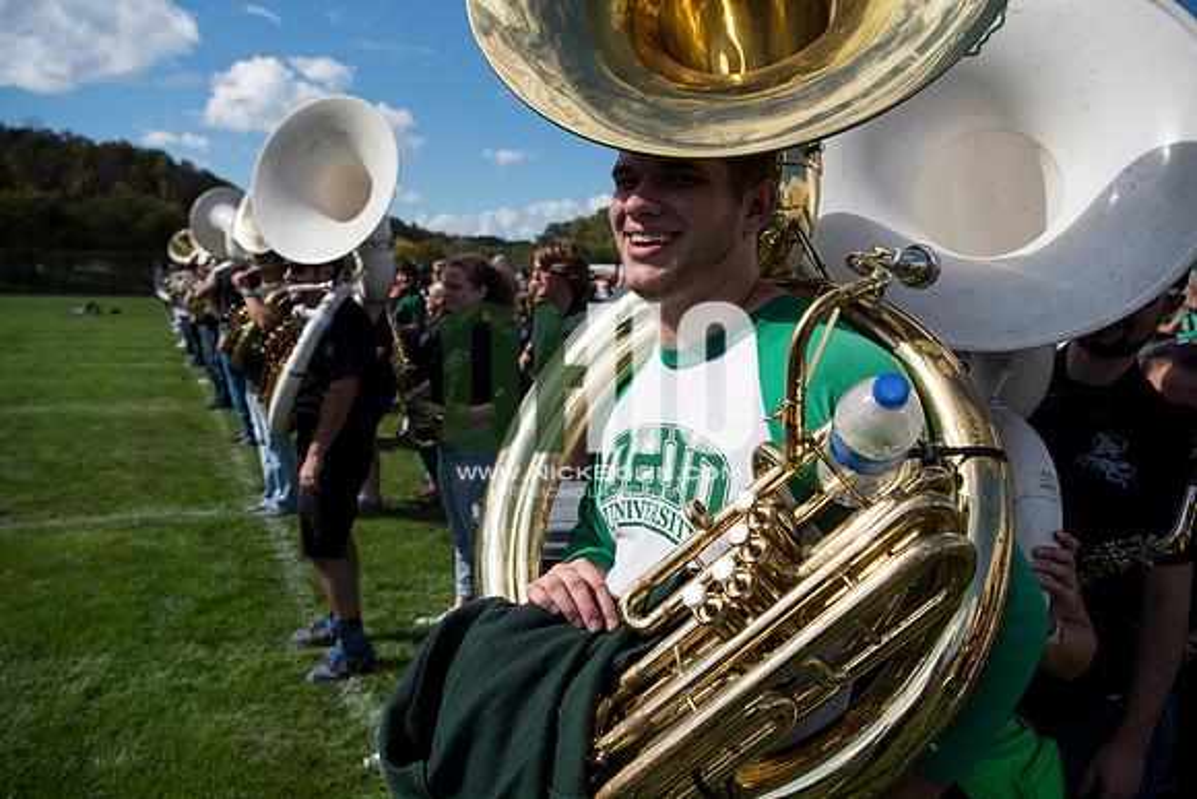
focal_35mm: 24
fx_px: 798
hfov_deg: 73.7
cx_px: 598
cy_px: 400
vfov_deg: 53.2
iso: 250
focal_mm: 24
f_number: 4.5
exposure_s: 1/2500
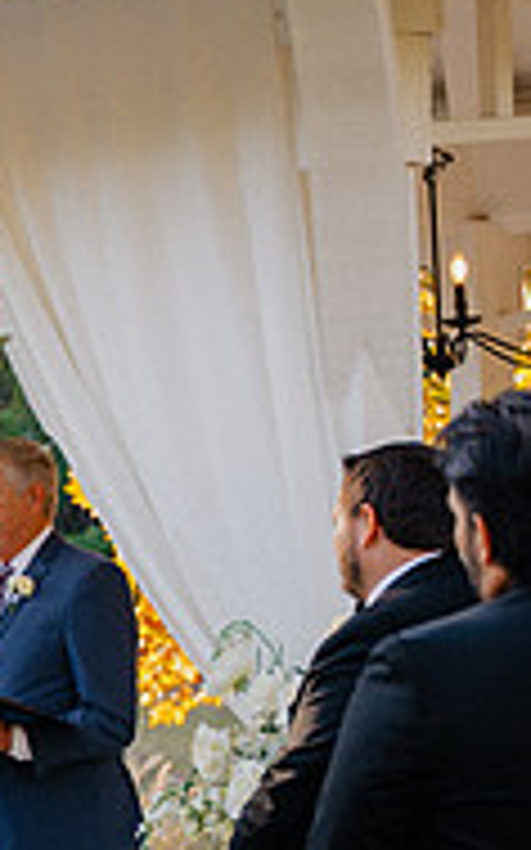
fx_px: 3847
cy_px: 699
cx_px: -414
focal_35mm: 166
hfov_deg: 7.7
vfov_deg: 12.6
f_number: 2.8
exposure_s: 1/640
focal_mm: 53
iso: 200
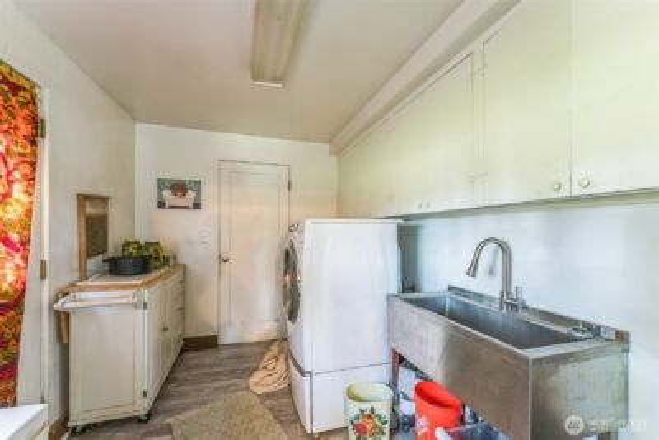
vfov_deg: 81.3
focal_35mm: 14
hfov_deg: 104.2
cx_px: 330
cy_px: 220
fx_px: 256
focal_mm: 14
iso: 500
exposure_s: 1/2
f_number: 8
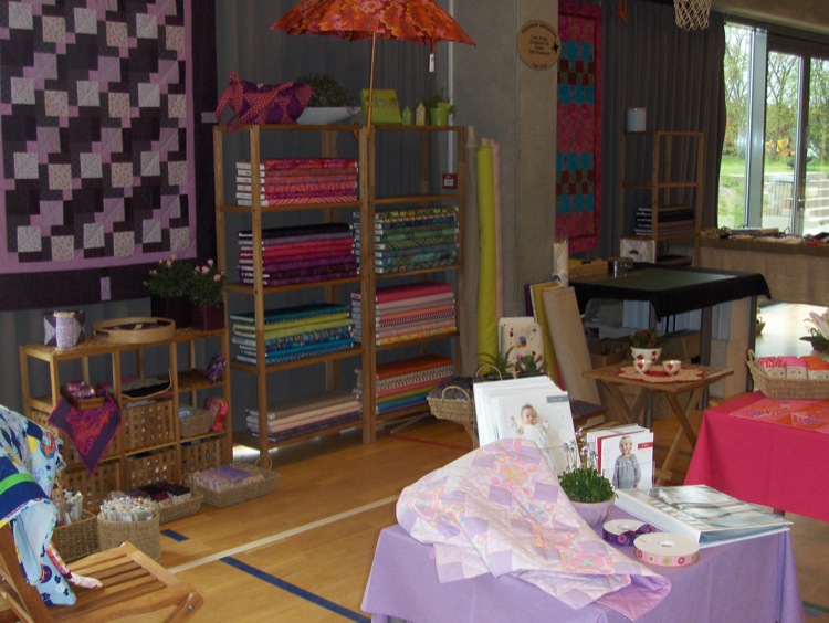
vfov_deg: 31.6
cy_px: 312
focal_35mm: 46
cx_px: 414
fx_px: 1103
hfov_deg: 41.2
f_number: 3.6
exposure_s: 1/60
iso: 105
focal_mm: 7.4
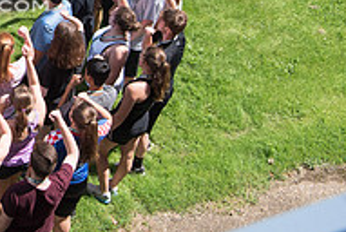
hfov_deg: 18.7
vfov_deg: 12.9
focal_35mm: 103
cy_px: -59
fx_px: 991
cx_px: -76
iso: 640
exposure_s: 1/2500
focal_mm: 34
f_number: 5
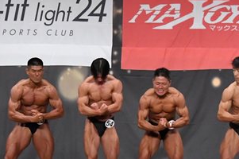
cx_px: 59
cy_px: 114
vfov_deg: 6.1
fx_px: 1485
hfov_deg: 9.2
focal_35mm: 224
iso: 6400
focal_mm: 58
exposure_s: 1/400
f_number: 5.6
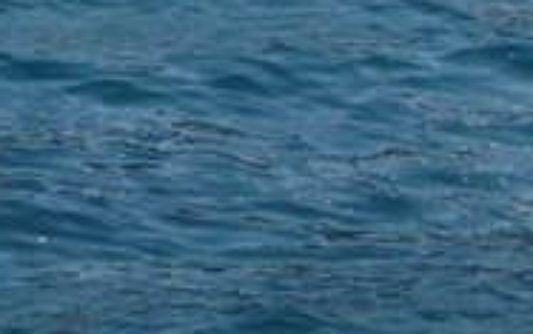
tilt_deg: +2.4
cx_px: -422
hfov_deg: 8.5
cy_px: -754
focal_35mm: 238
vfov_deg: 5.2
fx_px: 3458
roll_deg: +0.6
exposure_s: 1/1453
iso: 50
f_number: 2.4
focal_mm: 4.28
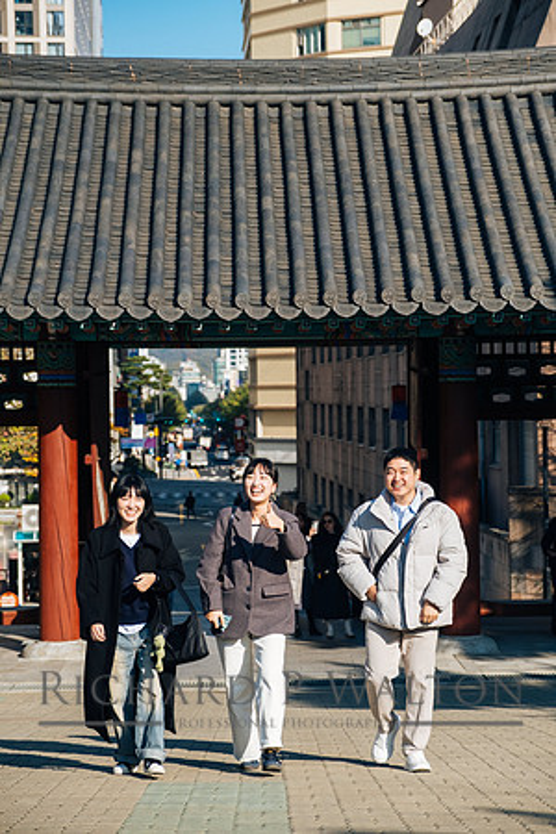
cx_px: 278
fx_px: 1923
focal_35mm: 83
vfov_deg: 24.5
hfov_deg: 16.5
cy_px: 417
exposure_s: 1/4000
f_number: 3.2
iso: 400
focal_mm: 55
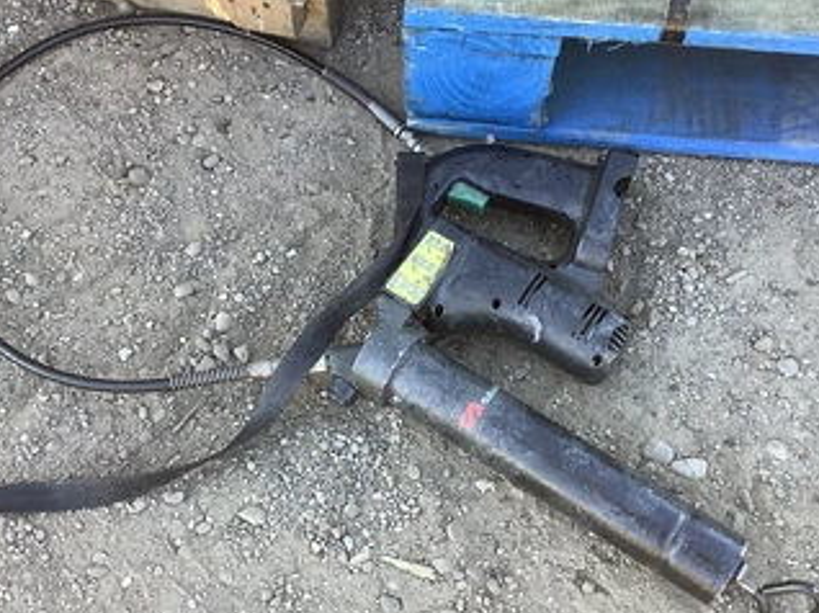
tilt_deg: -62.5
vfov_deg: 36.7
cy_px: 340
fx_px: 922
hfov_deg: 47.9
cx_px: 404
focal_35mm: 39
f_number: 2.4
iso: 40
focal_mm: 3.3
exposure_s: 1/120
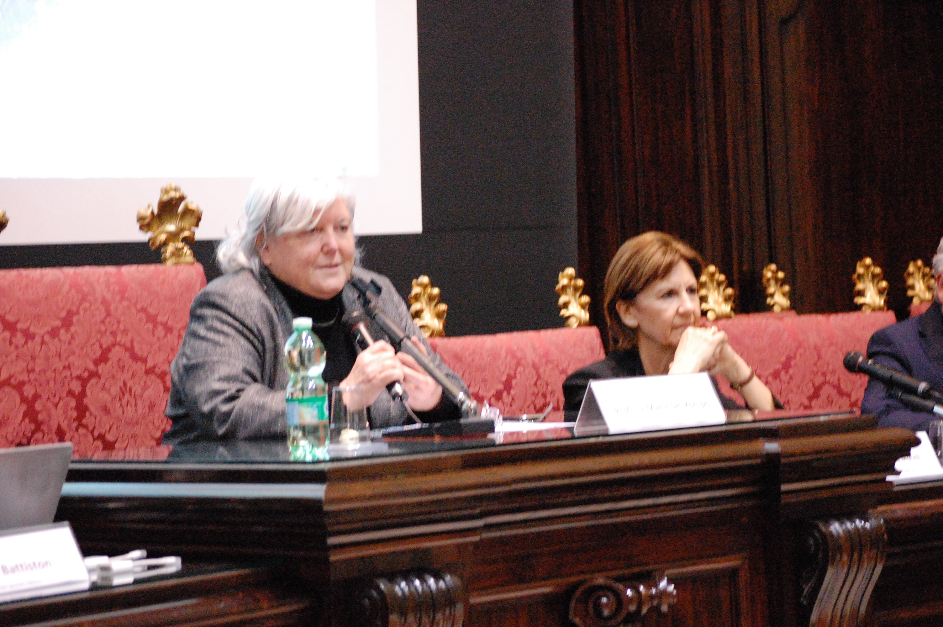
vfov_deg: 13.0
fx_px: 2748
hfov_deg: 19.5
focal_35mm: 105
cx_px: 472
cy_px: 314
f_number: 4.2
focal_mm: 70
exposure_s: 1/30
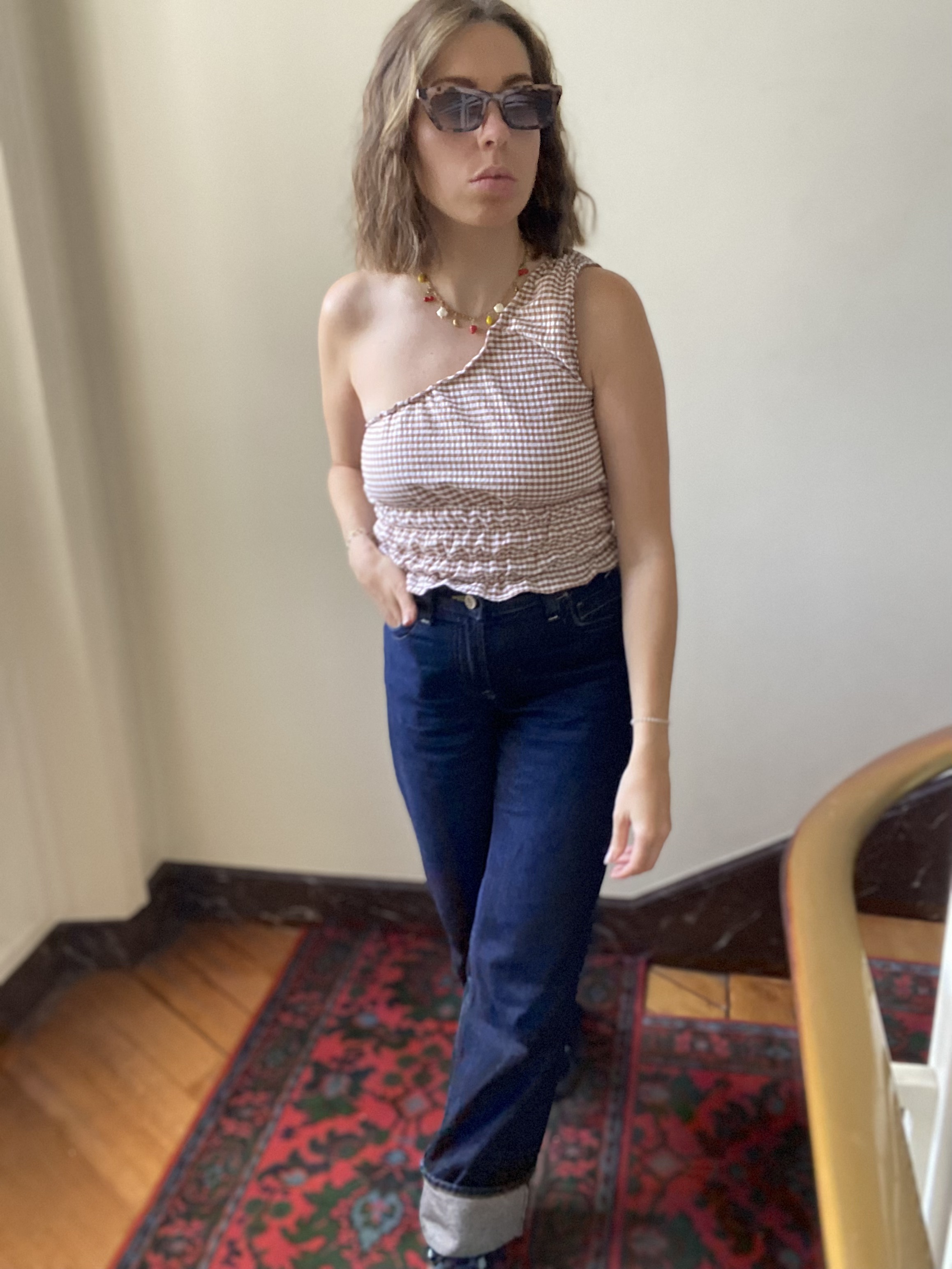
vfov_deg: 60.0
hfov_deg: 46.8
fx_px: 1100
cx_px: 476
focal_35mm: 30
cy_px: 634
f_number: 2.2
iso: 250
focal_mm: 2.71
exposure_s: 1/60
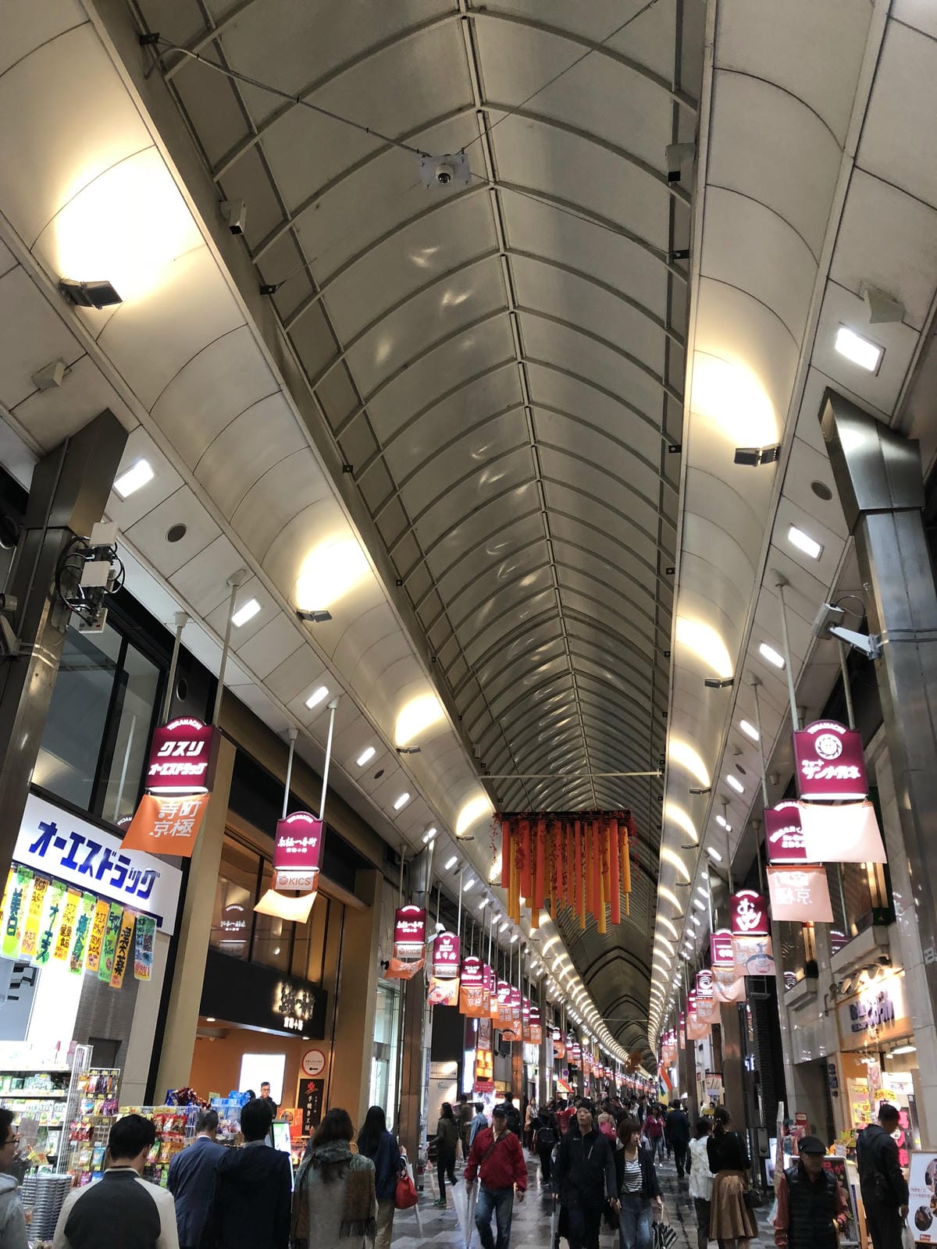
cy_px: 624
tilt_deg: +24.2
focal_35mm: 29
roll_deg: -3.2
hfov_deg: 48.2
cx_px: 468
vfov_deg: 61.7
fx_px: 1047
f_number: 1.8
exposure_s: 1/15
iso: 40
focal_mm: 3.99
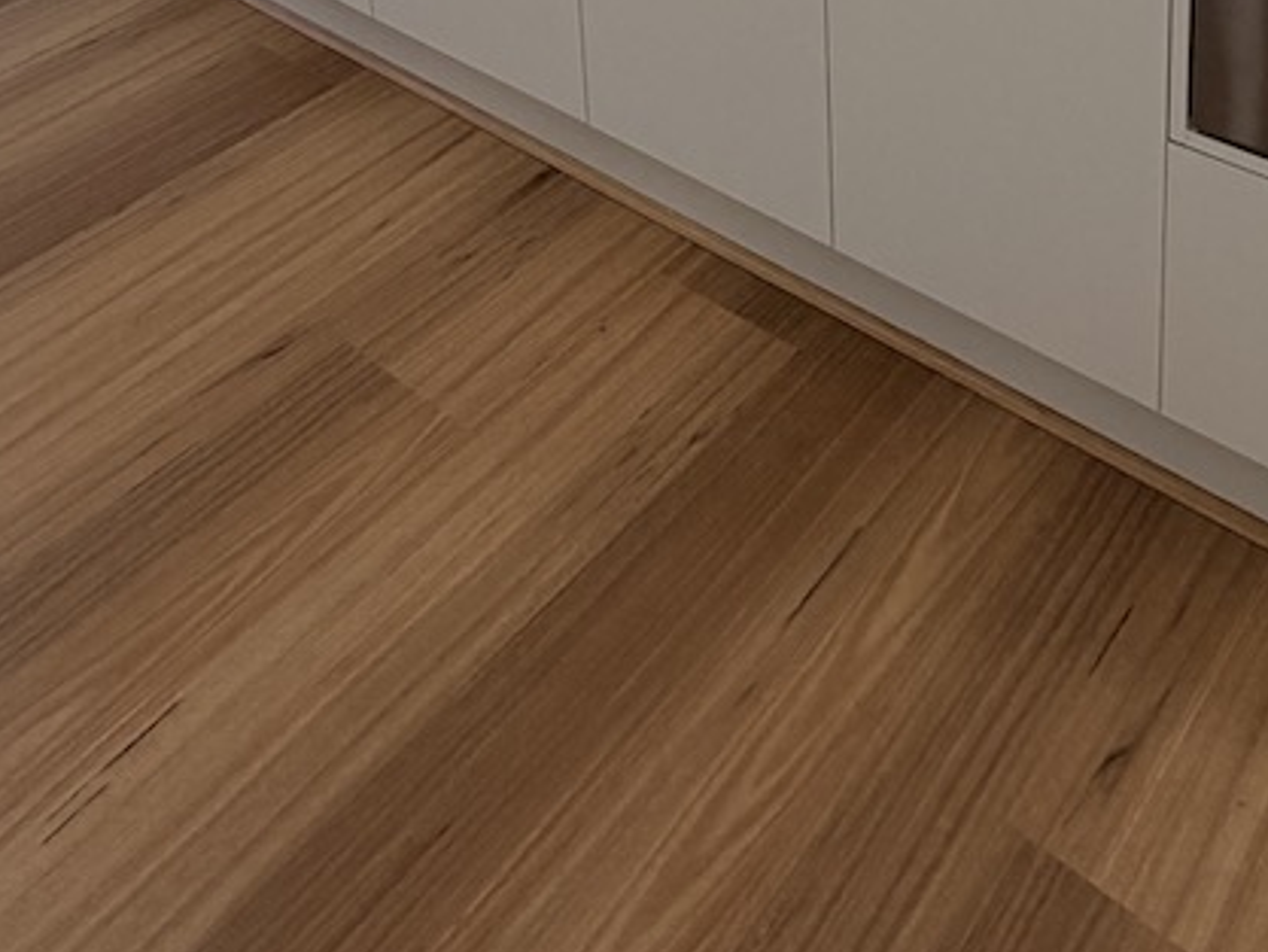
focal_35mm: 43
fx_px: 1576
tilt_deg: -11.8
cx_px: 696
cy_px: -487
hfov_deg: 43.8
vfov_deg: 25.2
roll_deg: +2.8
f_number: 2.2
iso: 80
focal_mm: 2.22
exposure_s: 1/100
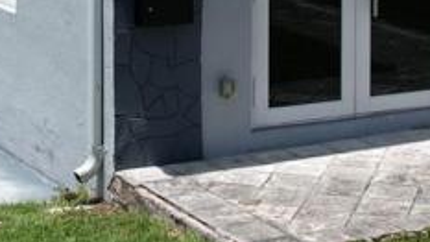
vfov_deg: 10.7
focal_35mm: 107
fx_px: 1220
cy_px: -170
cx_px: 113
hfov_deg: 19.9
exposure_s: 1/2500
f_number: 2.8
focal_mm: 8.38
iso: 100
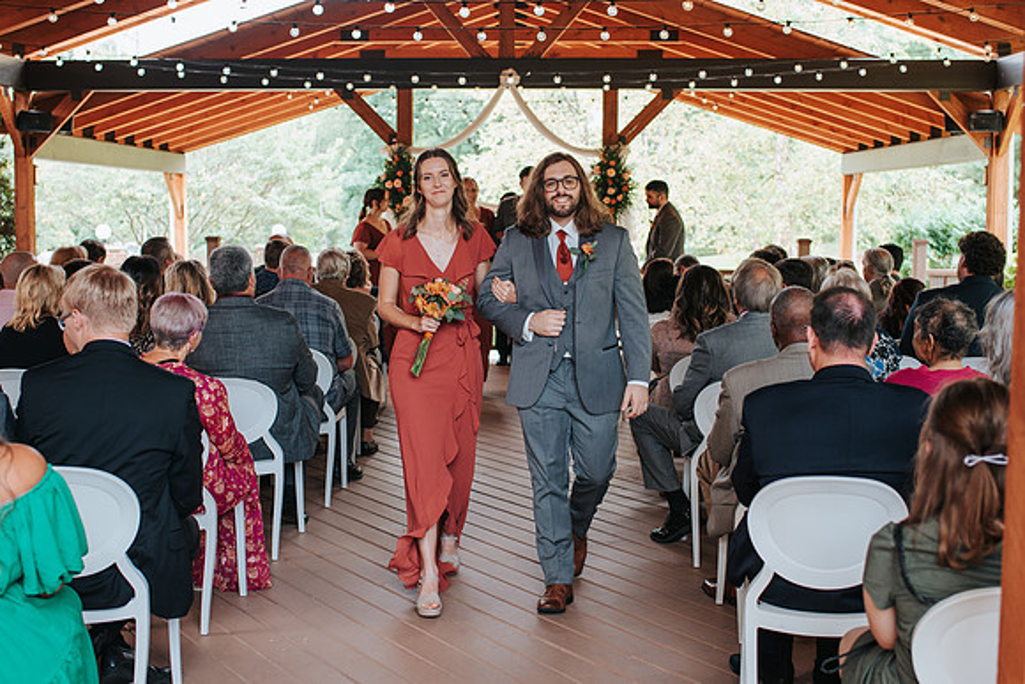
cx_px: 493
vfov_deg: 29.5
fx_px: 1300
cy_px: 325
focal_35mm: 46
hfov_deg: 43.0
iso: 250
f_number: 3.2
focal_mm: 35
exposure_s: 1/125
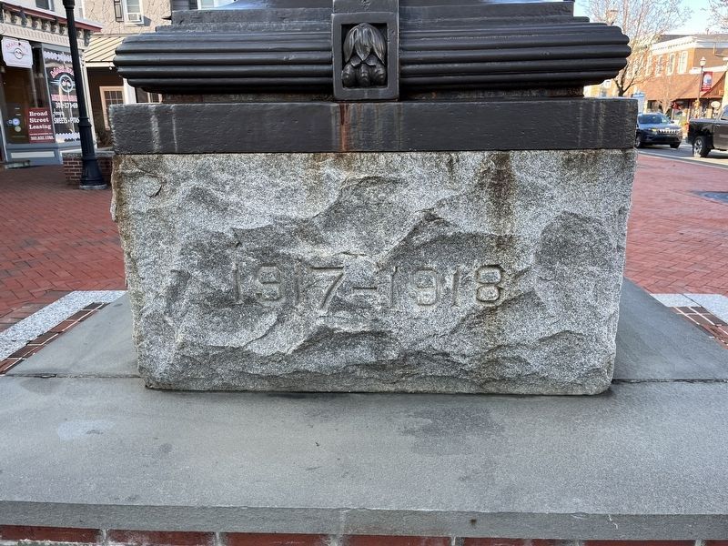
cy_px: 273
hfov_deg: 67.3
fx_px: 547
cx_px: 364
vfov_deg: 53.1
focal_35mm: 26
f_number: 1.6
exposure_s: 1/283
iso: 50
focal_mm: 5.1
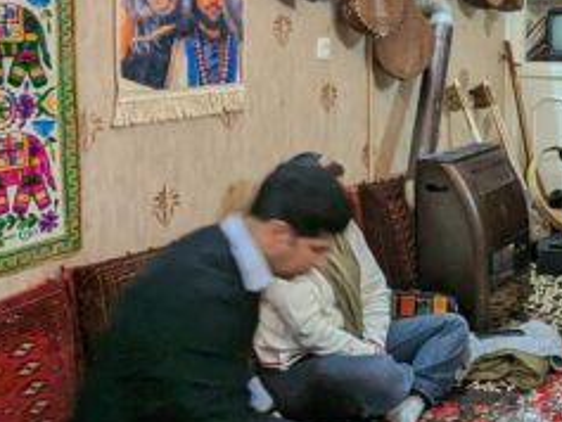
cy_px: 50
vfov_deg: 26.2
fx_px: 877
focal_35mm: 54
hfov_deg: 30.4
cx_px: 669
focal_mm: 2.35
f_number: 2.2
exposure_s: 1/33.3
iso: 116
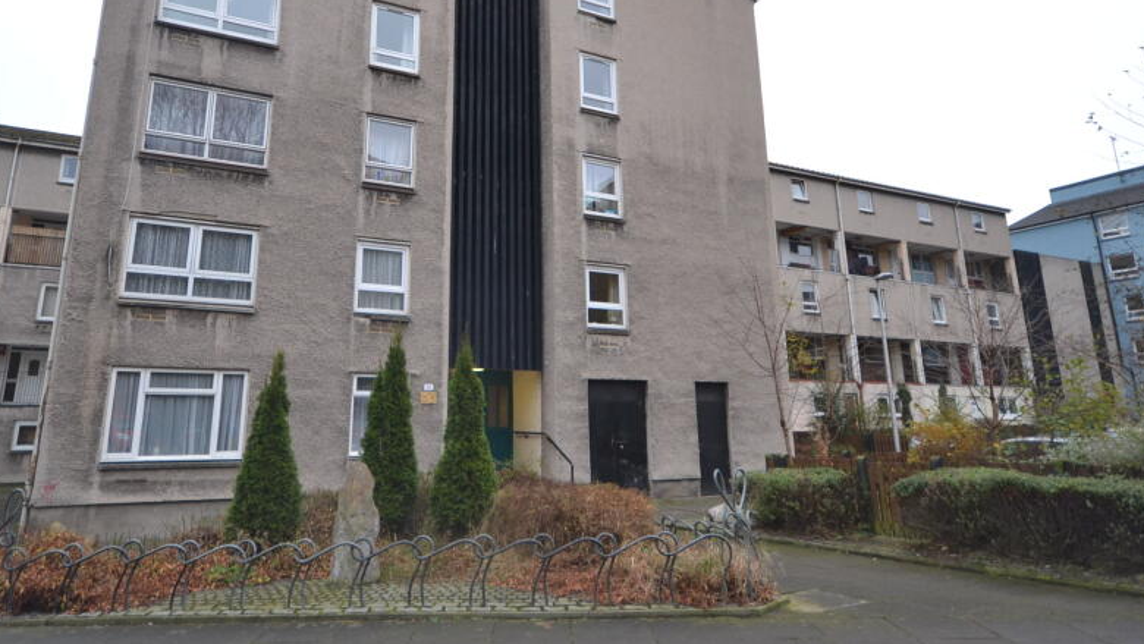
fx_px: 688
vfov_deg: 49.6
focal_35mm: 23
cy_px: 235
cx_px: 506
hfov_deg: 79.1
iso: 400
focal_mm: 11
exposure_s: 1/60
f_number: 4.2
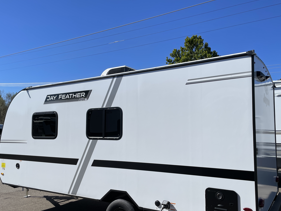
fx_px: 252
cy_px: 117
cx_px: 139
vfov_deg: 45.4
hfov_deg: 58.4
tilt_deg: +5.7
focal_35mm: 31
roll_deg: +0.3
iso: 32
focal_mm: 4.2
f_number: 1.6
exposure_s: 1/5291
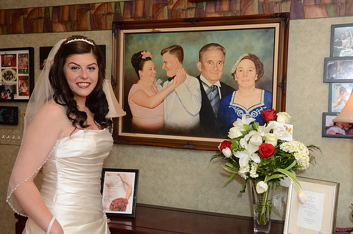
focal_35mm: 39
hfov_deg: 49.6
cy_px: 117
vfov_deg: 34.1
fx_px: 382
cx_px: 176
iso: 640
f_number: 4.5
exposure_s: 1/125
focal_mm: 26
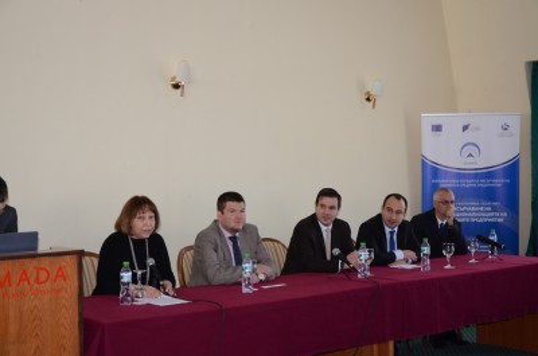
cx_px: 269
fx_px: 783
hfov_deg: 37.9
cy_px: 178
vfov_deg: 25.6
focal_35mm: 52
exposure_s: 1/80
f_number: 5.6
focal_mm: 35
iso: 1600
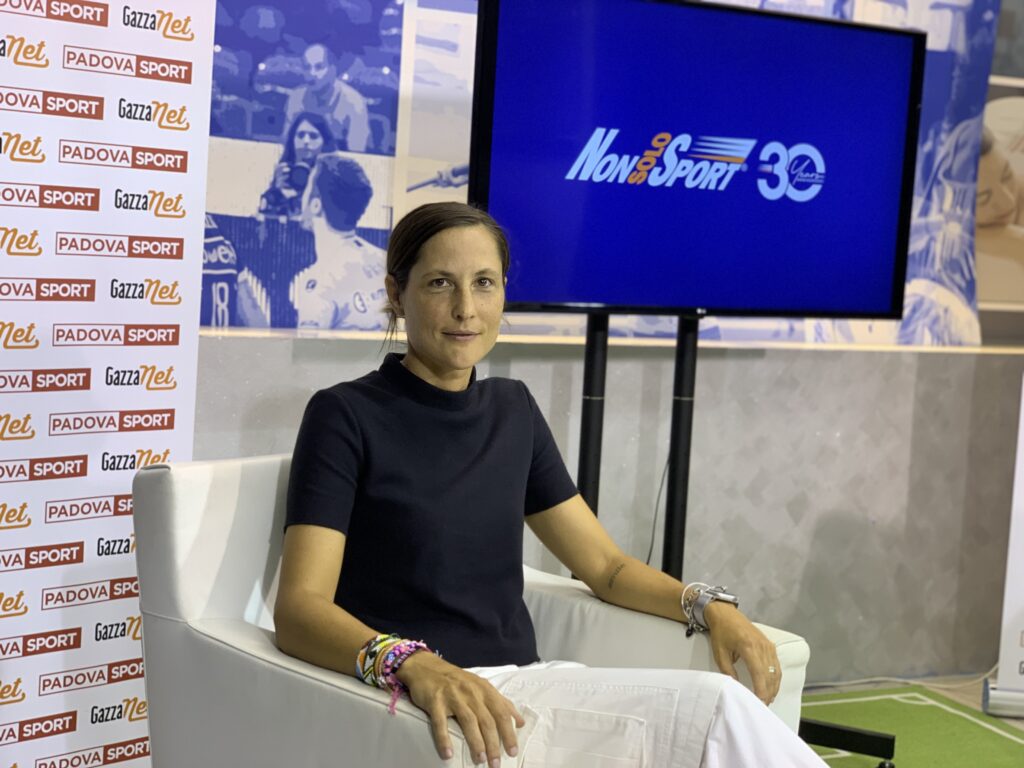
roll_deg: -3.3
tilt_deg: -4.5
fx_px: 1538
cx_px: 512
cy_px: 384
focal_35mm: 52
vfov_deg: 28.0
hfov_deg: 36.8
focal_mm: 6
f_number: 2.4
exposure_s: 1/50
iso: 64
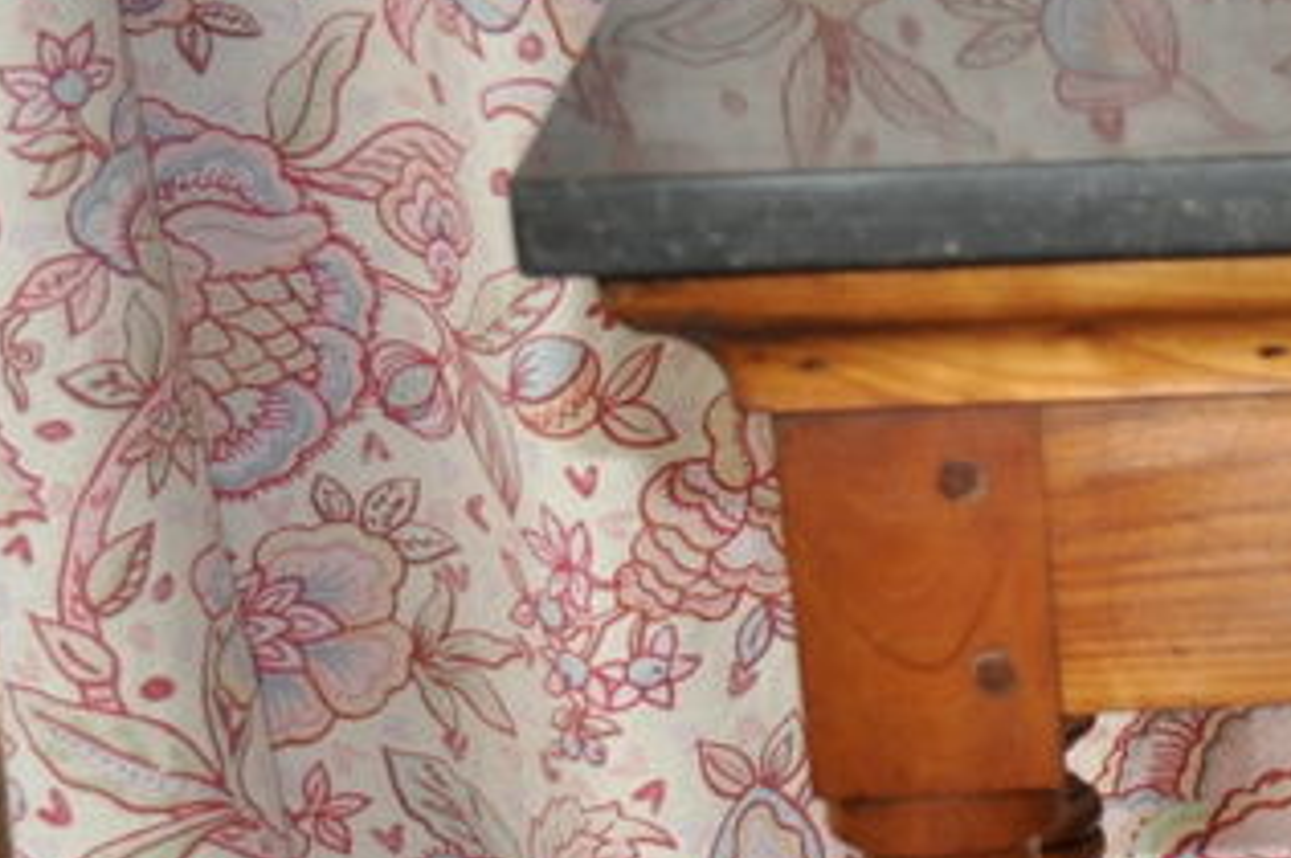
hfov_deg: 16.2
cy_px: 968
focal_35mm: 114
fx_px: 4084
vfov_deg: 11.8
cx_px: 2006
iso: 800
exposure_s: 1/60
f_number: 4
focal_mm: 24
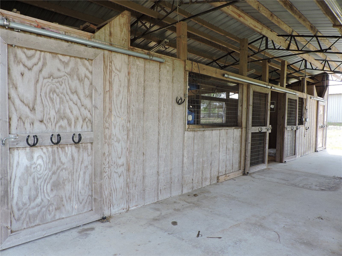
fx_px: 237
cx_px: 171
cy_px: 128
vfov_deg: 56.8
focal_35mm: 24
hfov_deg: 71.6
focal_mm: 4.3
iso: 100
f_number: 3
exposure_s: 1/200
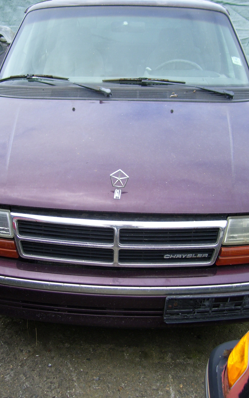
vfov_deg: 49.3
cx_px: 106
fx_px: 434
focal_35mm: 40
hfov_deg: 31.9
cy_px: 198
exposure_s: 1/350
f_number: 2.7
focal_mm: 6
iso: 80
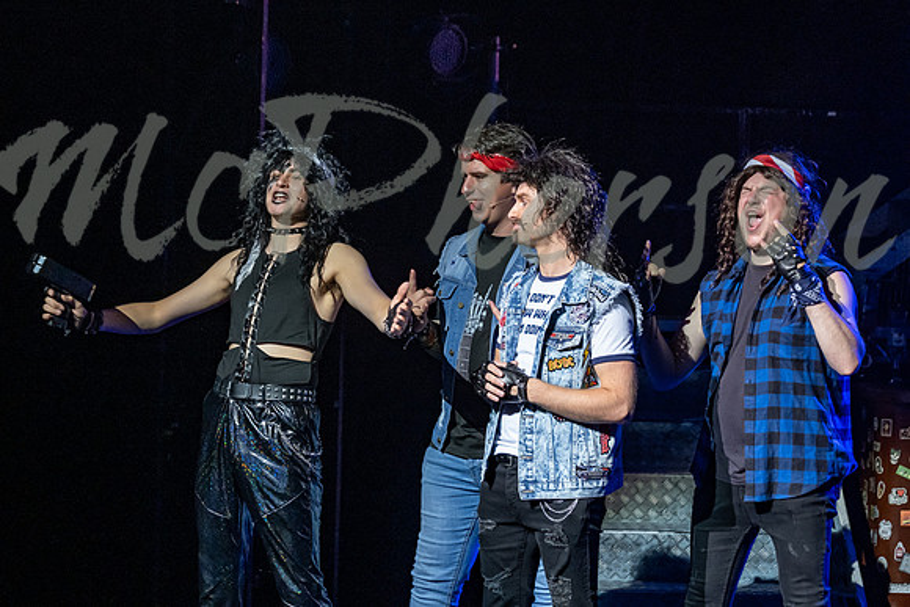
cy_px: 277
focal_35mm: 91
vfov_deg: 15.0
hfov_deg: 22.3
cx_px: 415
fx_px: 2309
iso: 2500
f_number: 3.6
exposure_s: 1/250
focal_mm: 56.3
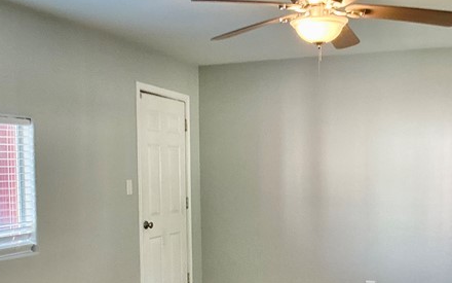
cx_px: 263
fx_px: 850
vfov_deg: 18.7
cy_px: 227
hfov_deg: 29.7
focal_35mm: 69
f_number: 1.8
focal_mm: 3
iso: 125
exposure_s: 1/60
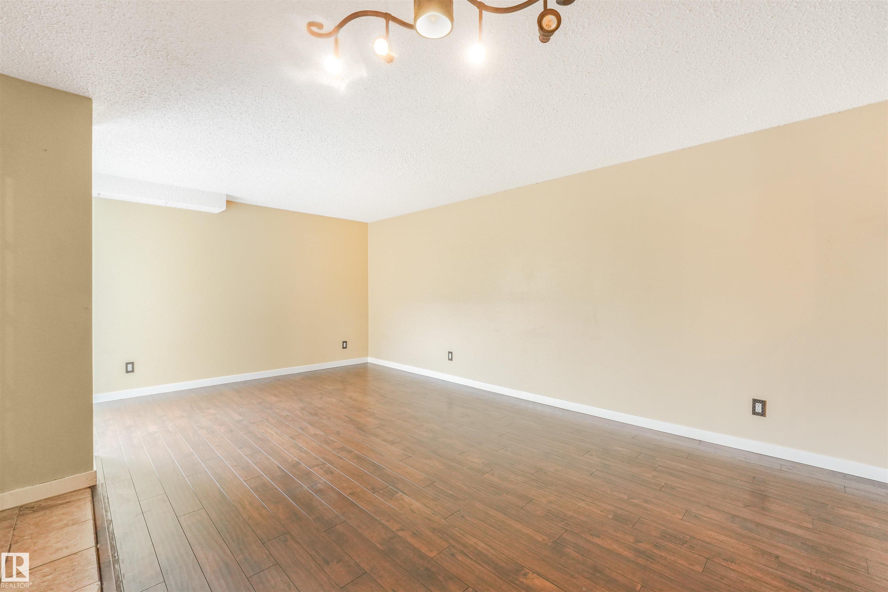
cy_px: 296
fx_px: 345
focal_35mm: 14
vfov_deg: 81.2
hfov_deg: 104.3
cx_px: 444
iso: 2500
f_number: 9
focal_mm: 14
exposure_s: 1/60
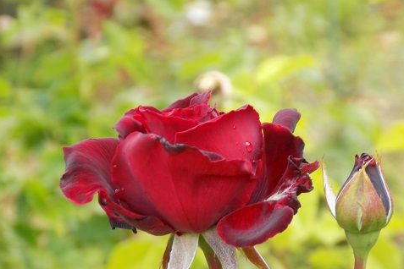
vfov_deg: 5.1
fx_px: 3041
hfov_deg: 7.6
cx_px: 202
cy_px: 151
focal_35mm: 271
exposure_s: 1/80
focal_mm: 46
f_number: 5.7
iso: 80
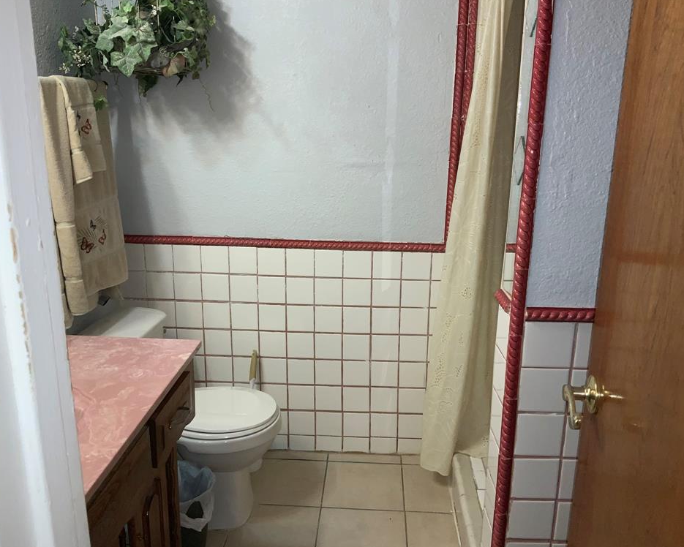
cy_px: 277
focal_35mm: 31
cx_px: 329
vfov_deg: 47.1
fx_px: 628
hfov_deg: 57.2
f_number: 1.8
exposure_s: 1/60
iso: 40
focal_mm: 3
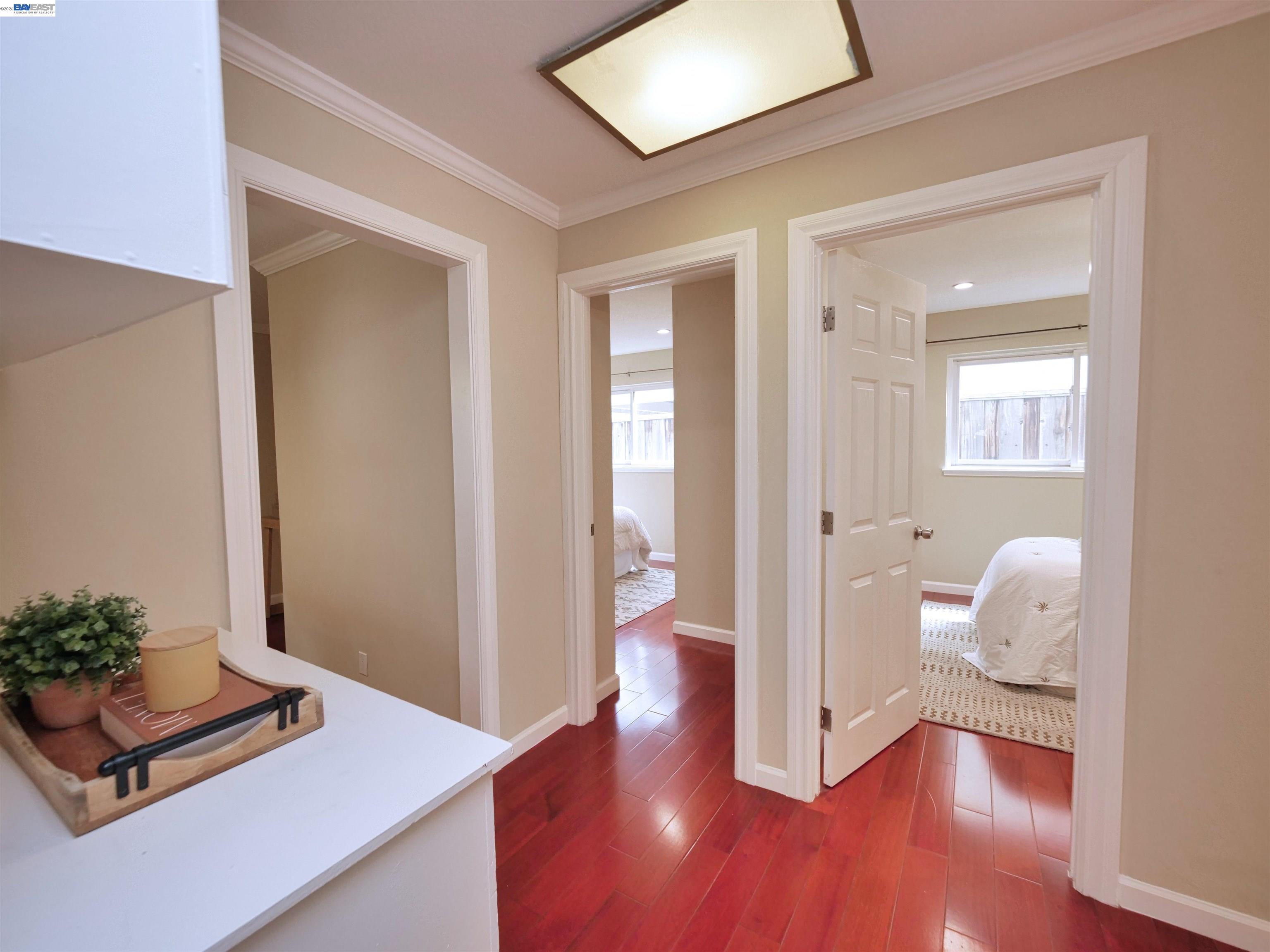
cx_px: 635
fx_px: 514
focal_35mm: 14
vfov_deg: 85.7
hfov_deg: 102.1
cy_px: 476
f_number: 3.5
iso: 800
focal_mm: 7
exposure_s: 1/160
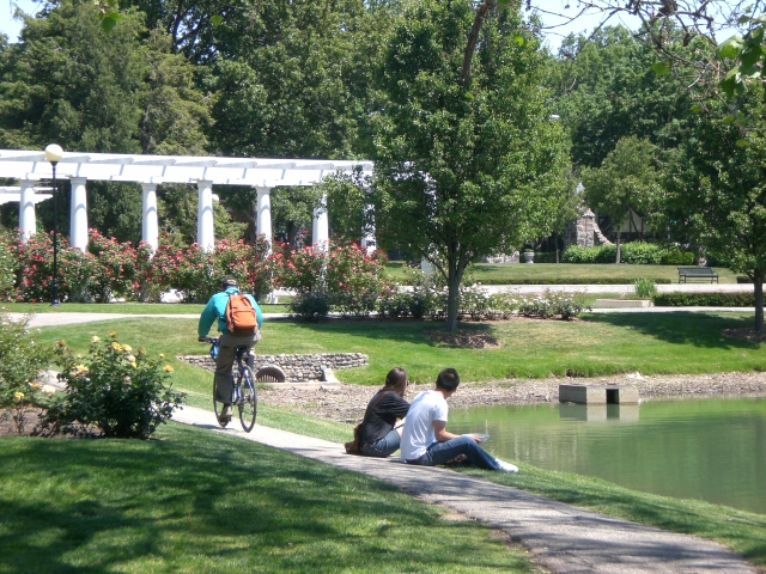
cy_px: 287
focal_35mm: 114
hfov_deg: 17.3
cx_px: 383
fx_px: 2523
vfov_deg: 13.0
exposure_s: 1/250
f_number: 5.9
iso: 100
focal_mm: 18.9
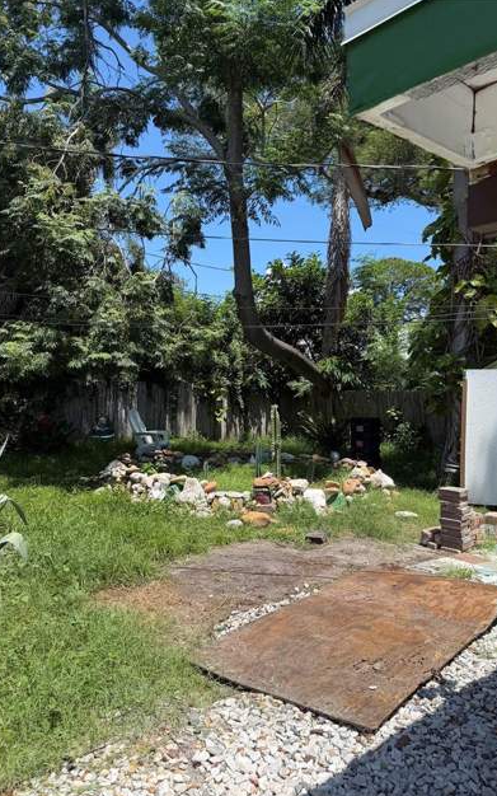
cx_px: 252
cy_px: 402
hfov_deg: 47.6
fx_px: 564
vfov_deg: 70.4
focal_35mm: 26
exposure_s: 1/3145
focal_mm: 6.76
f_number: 1.78
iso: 80
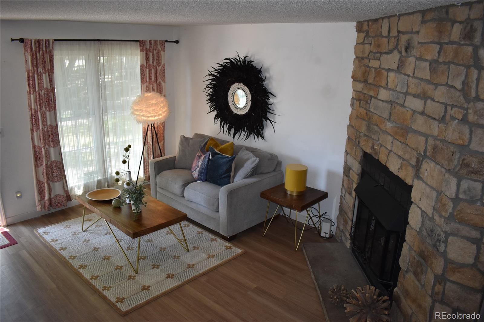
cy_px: 161
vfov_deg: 47.9
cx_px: 242
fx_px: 363
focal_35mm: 27
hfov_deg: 67.4
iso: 800
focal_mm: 18
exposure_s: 1/200
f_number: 4
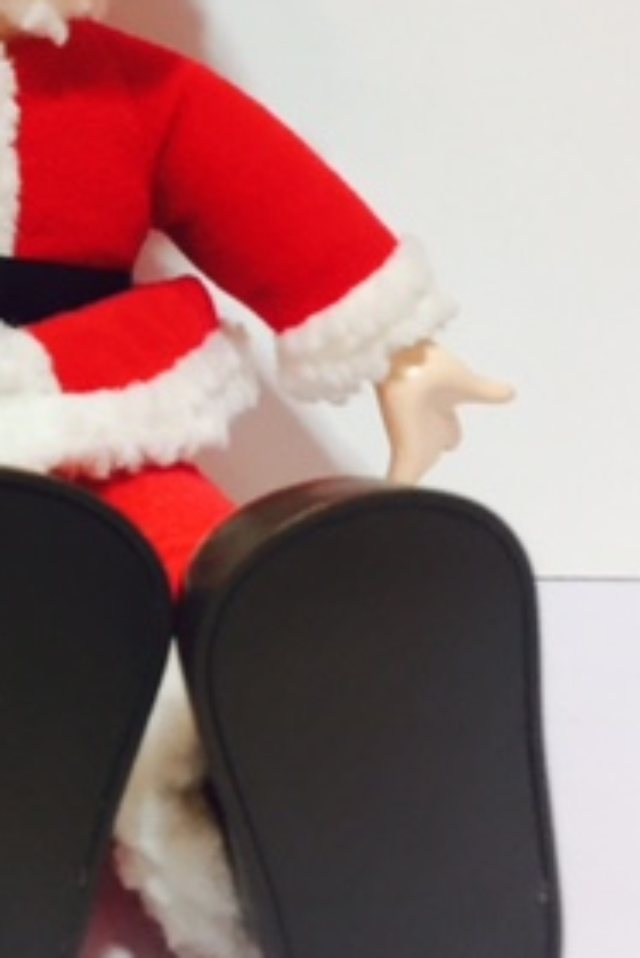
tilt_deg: -1.1
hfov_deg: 18.7
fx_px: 1838
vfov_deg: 28.1
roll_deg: -2.9
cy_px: 99
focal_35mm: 69
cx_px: -130
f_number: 2.2
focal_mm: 4.15
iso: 100
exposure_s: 1/33
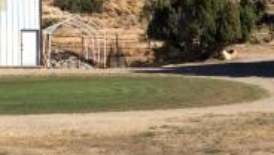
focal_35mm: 121
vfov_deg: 10.1
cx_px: 345
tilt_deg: -0.1
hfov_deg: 16.8
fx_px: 880
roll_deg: +3.0
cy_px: 78
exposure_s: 1/1395
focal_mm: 3.3
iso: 32
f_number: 2.4
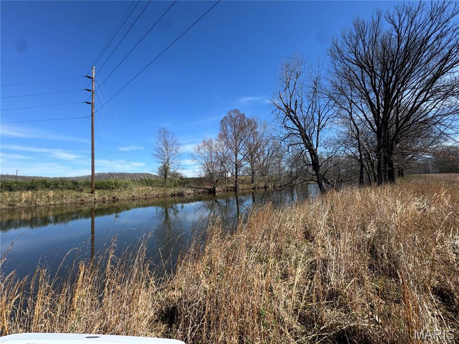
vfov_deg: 85.7
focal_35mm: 14
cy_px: 172
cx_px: 230
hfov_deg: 102.1
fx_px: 186
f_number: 2.2
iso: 50
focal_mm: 2.22
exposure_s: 1/1536
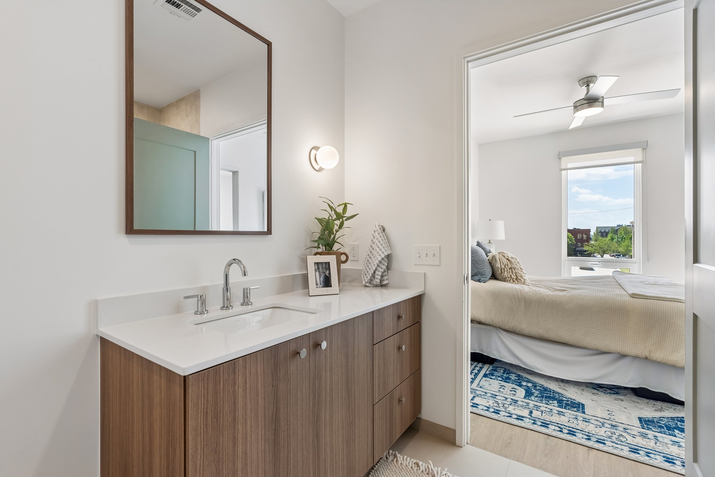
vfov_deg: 73.7
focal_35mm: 16
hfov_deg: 96.7
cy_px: 238
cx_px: 358
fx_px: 318
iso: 200
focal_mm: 16
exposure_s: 1/100
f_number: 8
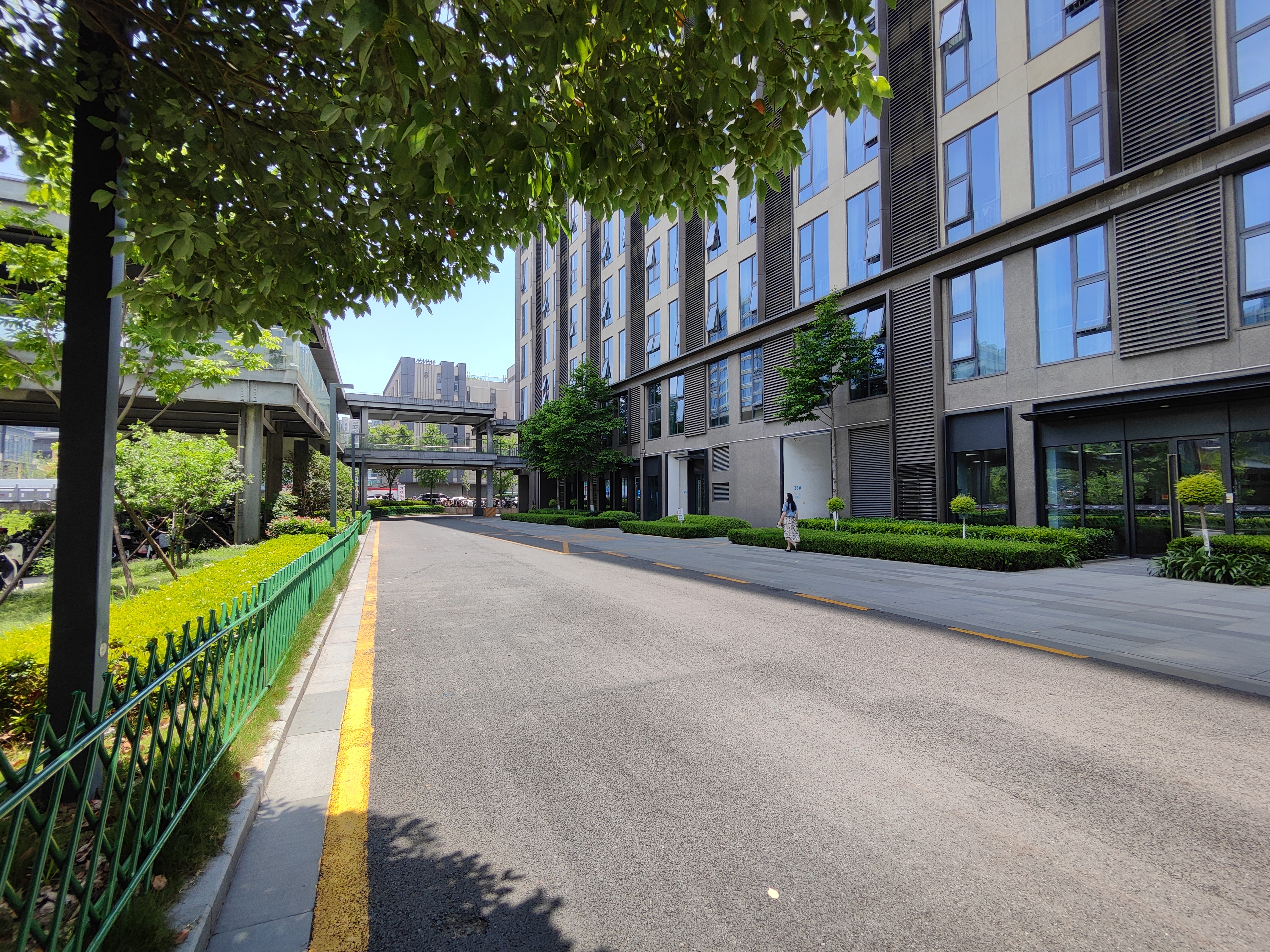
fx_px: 587
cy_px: 476
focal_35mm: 16
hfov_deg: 94.5
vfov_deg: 78.1
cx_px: 635
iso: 50
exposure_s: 1/577
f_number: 2.4
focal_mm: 2.13
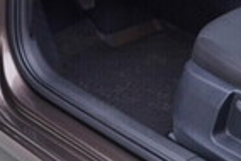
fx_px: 931
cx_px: 10
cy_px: -70
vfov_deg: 9.6
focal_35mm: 139
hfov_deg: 14.5
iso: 125
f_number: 2.8
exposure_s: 1/40
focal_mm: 24
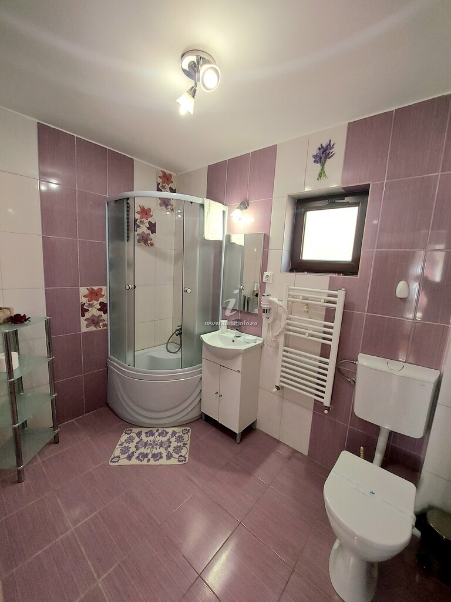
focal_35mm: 13
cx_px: 226
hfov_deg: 89.9
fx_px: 226
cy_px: 301
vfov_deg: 106.2
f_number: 2.2
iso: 250
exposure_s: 1/50
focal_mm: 1.74
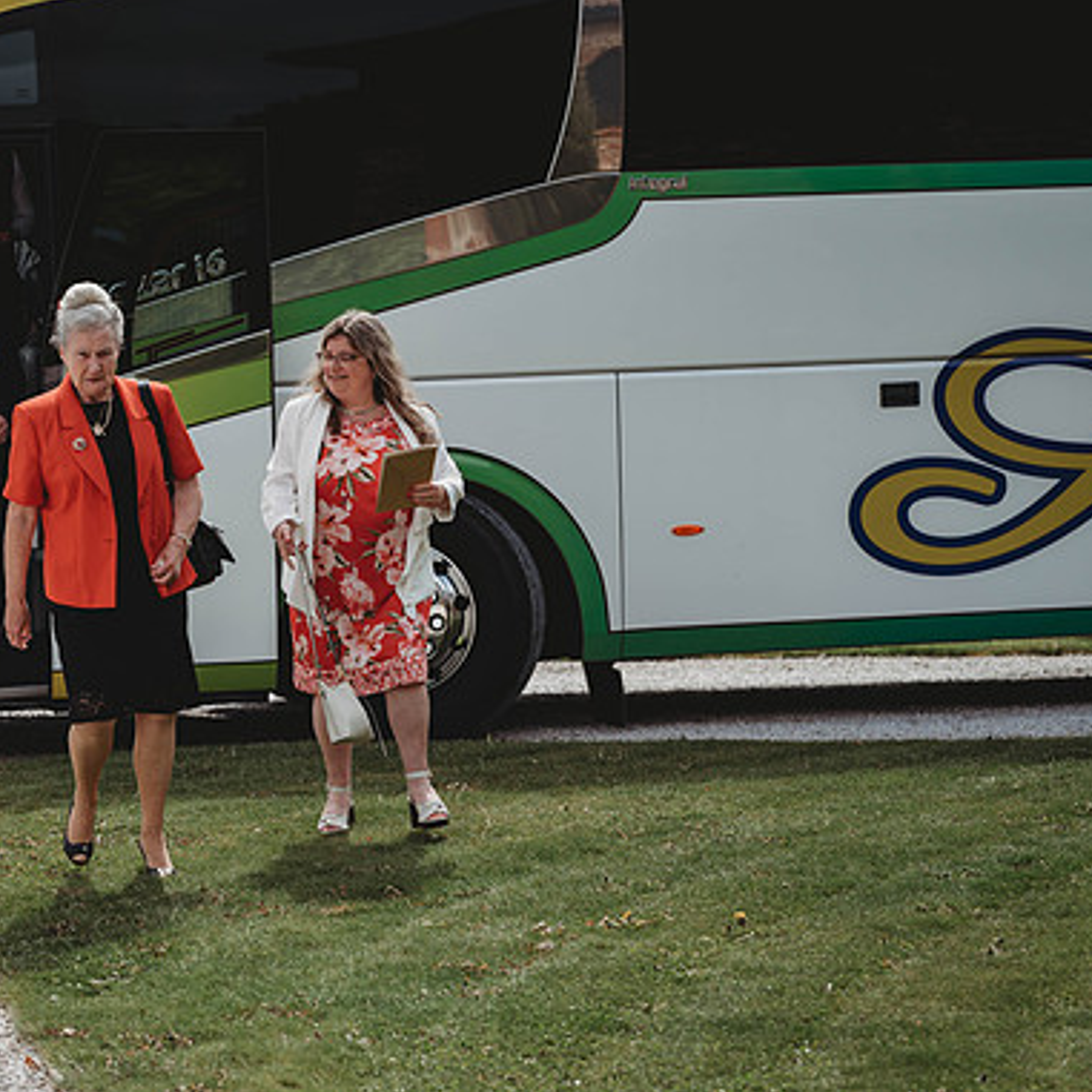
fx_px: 3926
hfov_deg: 15.8
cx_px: 315
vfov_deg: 15.8
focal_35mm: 110
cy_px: 542
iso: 100
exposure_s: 1/1600
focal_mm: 85
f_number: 4
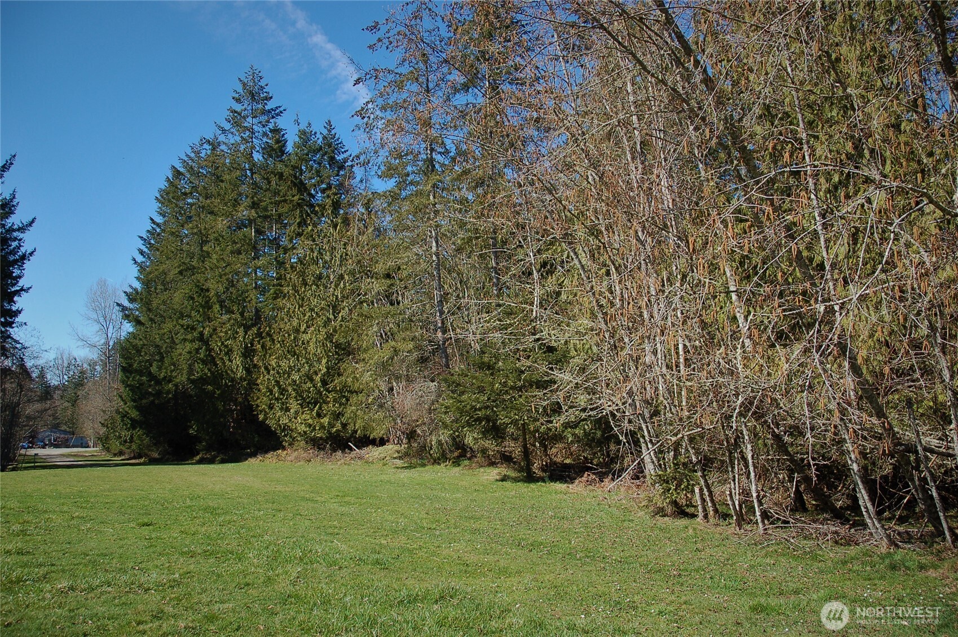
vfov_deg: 47.8
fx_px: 718
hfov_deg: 67.4
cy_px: 318
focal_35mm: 27
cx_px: 479
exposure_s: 1/500
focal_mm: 18
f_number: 5
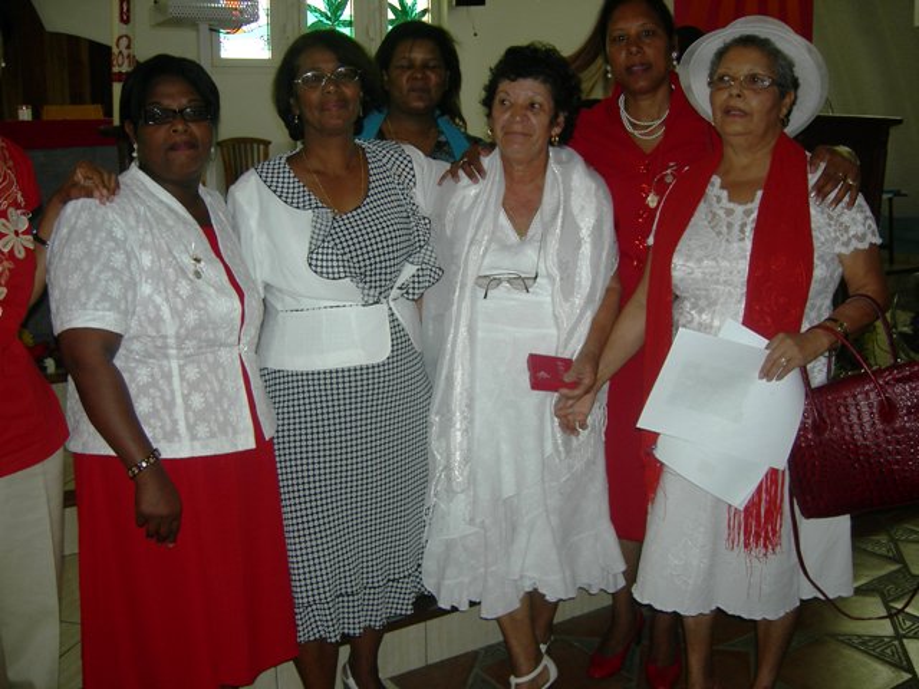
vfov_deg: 39.7
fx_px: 956
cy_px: 344
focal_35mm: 36
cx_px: 460
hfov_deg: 51.4
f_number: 2.7
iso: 64
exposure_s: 1/60.1
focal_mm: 7.5
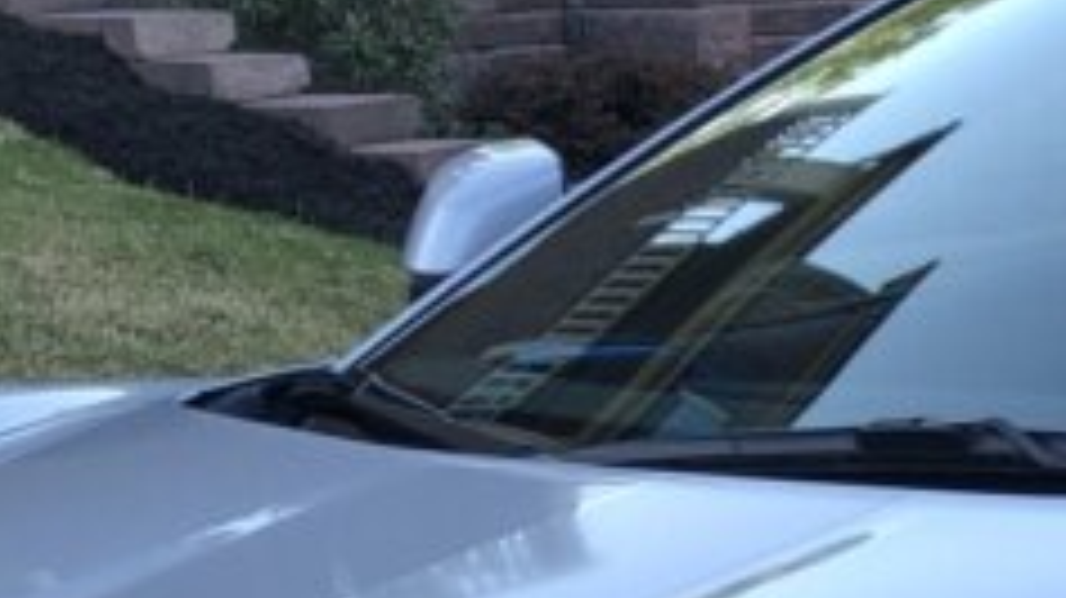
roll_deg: +1.2
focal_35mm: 132
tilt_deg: -20.5
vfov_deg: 8.6
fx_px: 3729
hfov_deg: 15.5
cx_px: 1358
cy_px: 1259
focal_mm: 4
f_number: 1.8
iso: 20
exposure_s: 1/206
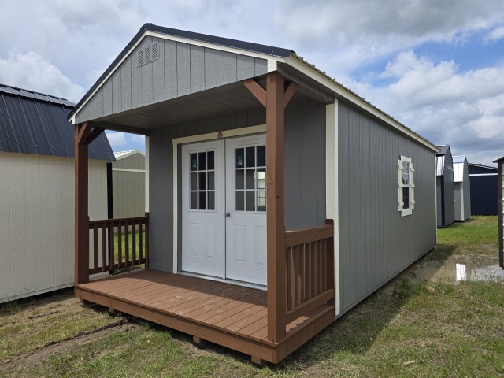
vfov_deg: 58.9
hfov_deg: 73.9
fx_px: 335
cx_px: 252
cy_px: 189
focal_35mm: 23
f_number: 1.7
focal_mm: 6.3
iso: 80
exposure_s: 1/7944
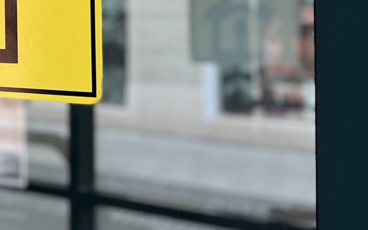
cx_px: -300
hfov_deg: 16.8
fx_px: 1023
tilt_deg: -0.7
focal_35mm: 102
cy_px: -13
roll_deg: +0.5
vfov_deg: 12.6
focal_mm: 5.1
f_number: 1.6
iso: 40
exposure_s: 1/202
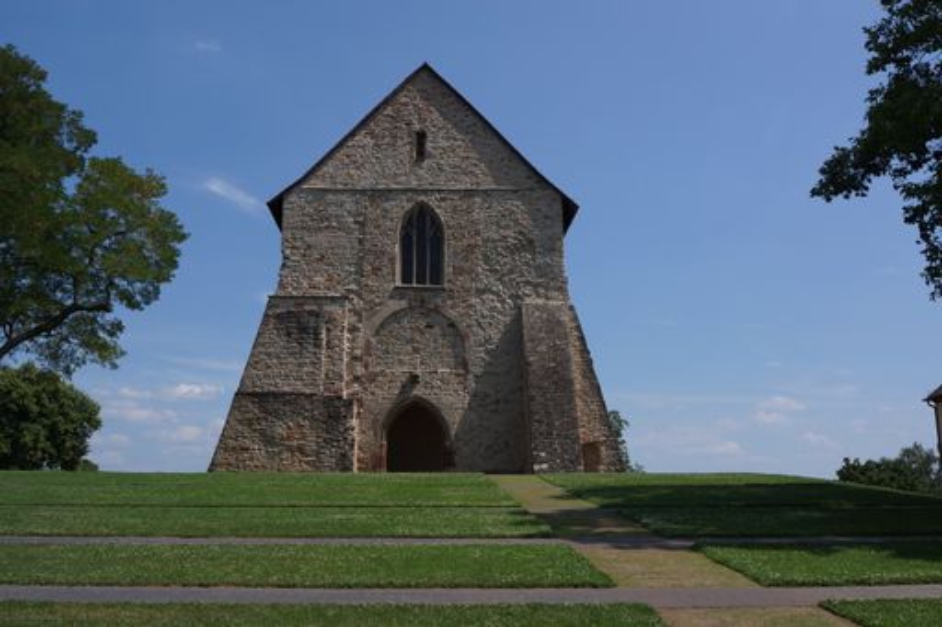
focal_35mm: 33
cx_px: 471
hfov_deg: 57.2
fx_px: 863
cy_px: 314
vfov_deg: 39.9
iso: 100
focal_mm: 22
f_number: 8
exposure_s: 1/500
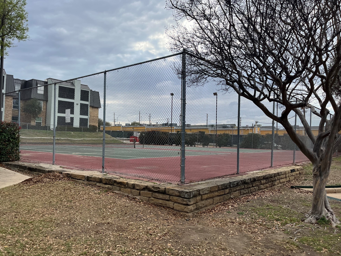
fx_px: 266
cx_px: 164
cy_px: 124
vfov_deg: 51.3
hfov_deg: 65.3
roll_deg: +0.9
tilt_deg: +2.7
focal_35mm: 27
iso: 50
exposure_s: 1/3049
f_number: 1.6
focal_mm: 5.1
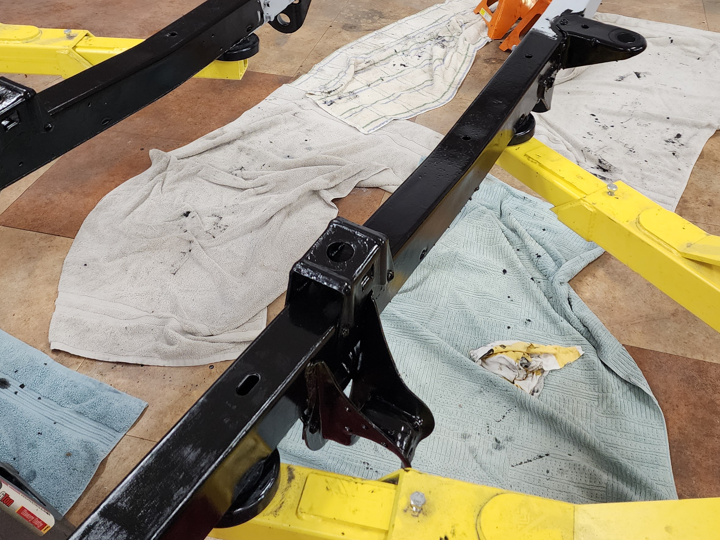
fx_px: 811
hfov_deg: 47.8
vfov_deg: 35.6
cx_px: 381
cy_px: 109
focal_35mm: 39
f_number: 1.8
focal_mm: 6.4
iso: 250
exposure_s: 1/120
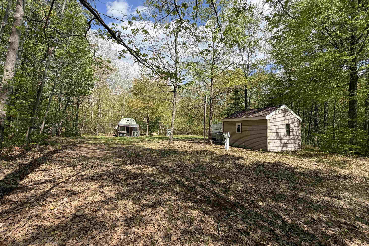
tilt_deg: +3.4
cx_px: 181
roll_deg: -2.0
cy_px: 121
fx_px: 154
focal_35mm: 15
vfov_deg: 77.3
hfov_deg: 100.4
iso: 40
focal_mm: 2.22
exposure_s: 1/686
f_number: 2.2
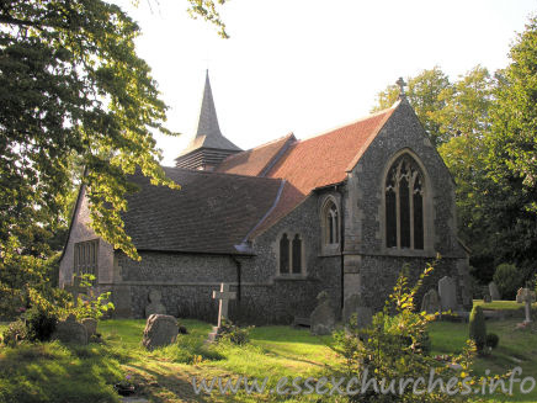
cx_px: 273
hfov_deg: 47.9
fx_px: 605
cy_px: 203
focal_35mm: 39
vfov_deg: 36.8
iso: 50
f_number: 4.5
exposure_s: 1/111
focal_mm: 9.5
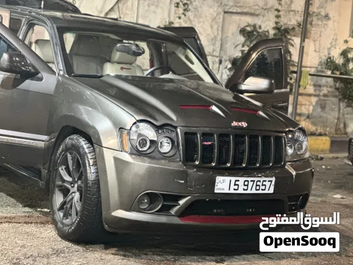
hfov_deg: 25.3
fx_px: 785
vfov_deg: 19.1
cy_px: 132
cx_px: 176
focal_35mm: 77
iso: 800
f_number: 2.8
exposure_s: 1/14
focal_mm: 9
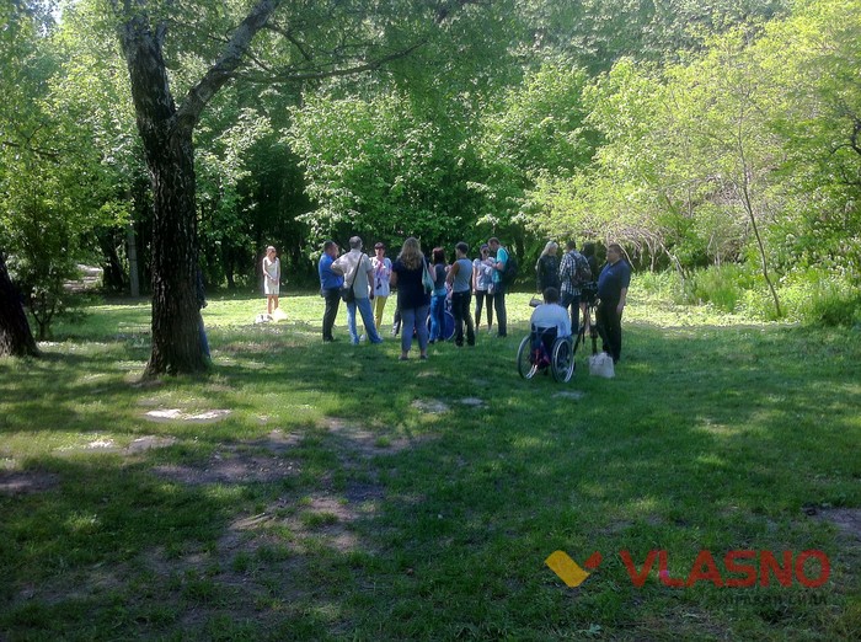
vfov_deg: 40.6
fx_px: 869
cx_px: 430
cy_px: 321
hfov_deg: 52.7
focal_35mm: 35
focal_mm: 3.85
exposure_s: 1/100
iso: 100
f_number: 2.8
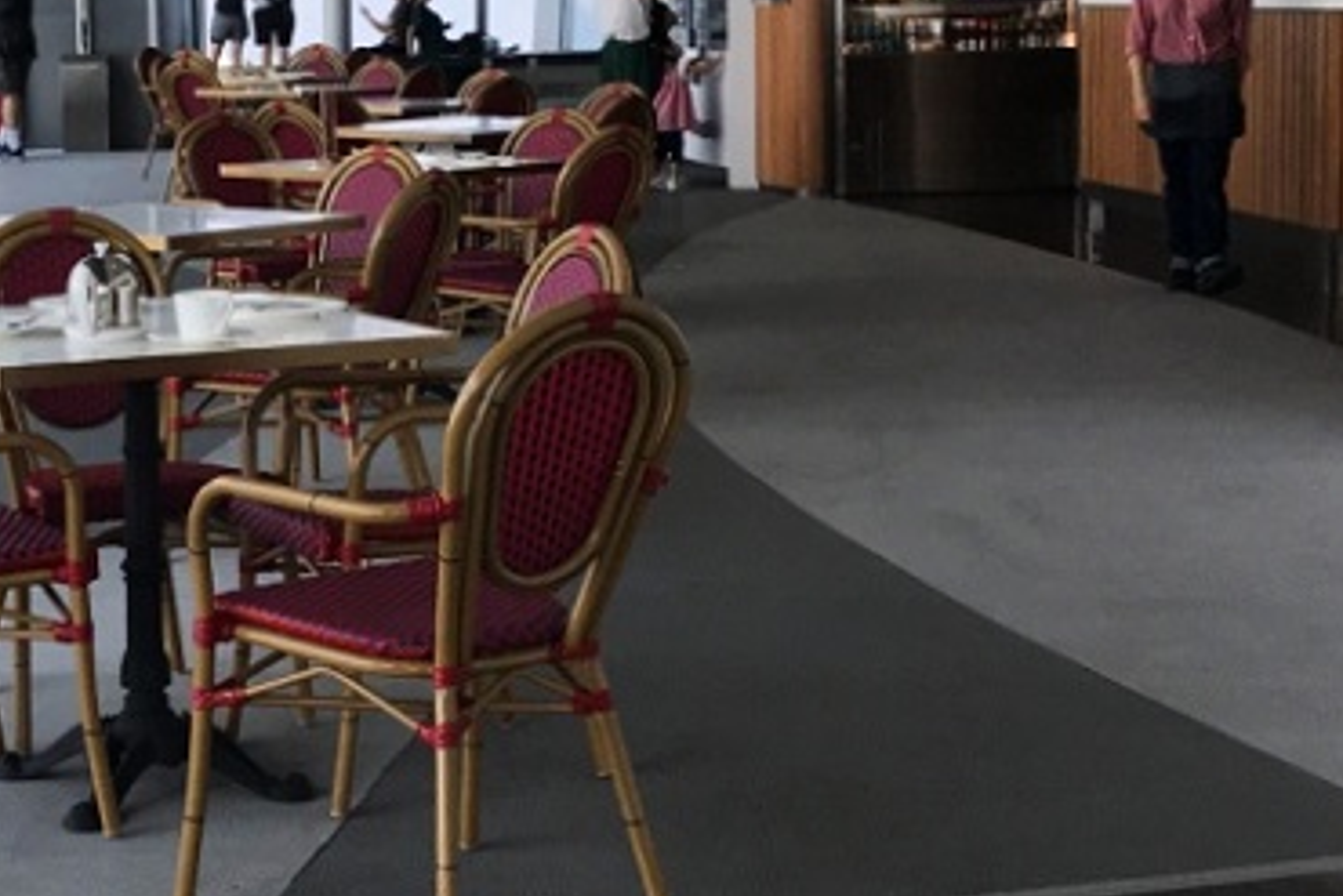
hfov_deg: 34.4
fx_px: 2052
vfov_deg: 23.8
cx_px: 160
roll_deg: +1.5
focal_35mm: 55
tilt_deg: -7.1
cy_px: 47
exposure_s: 1/491
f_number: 1.8
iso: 40
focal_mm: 3.99
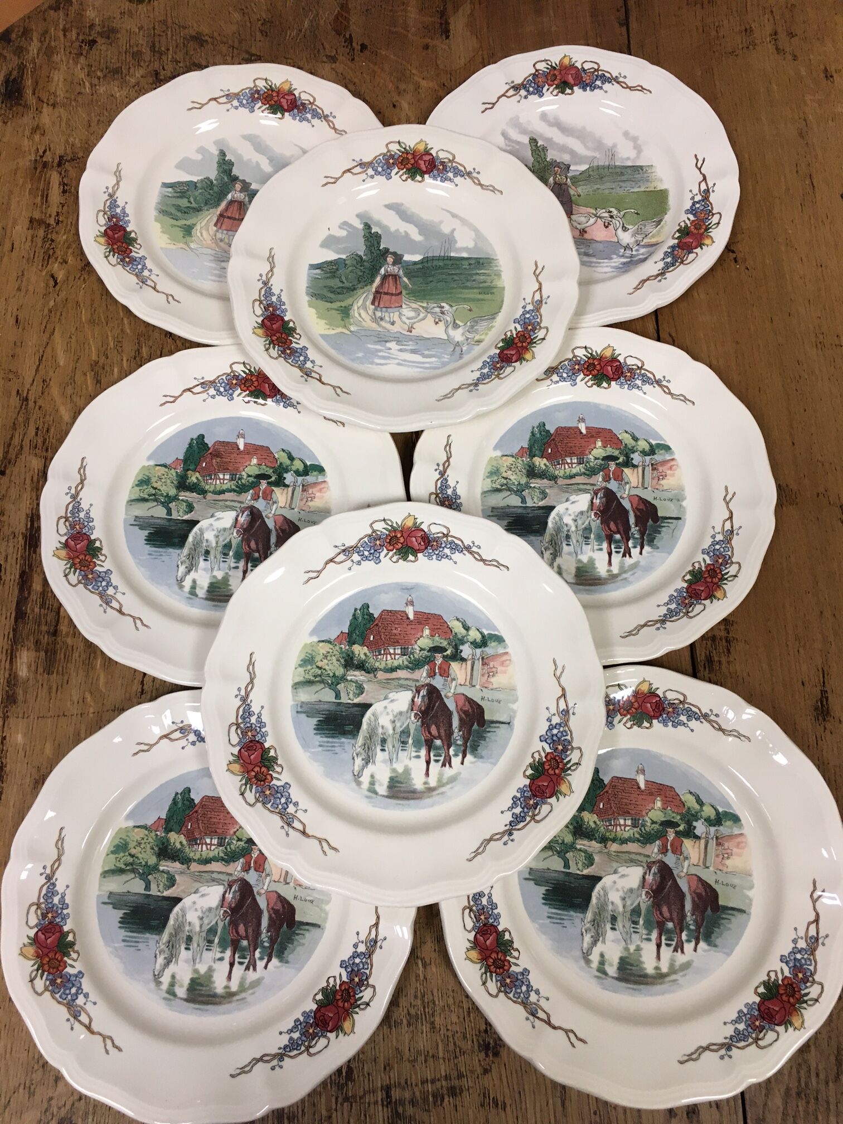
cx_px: 422
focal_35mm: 29
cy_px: 562
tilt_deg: -72.0
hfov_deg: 48.2
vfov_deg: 61.7
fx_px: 942
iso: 50
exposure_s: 1/33
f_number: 2.2
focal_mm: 4.15
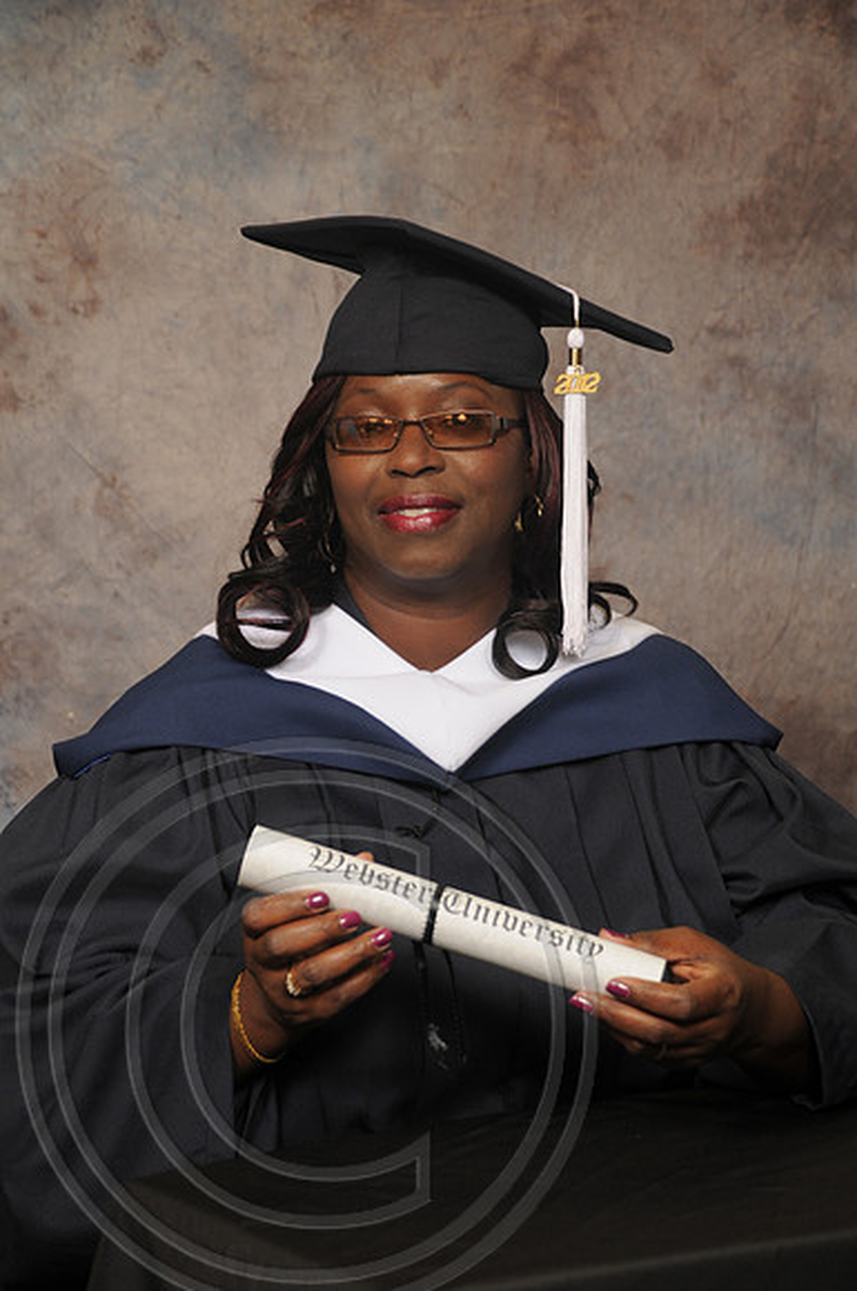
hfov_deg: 11.4
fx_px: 4298
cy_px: 646
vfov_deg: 17.1
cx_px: 428
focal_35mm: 120
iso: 250
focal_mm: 80
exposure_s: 1/60
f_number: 5.6
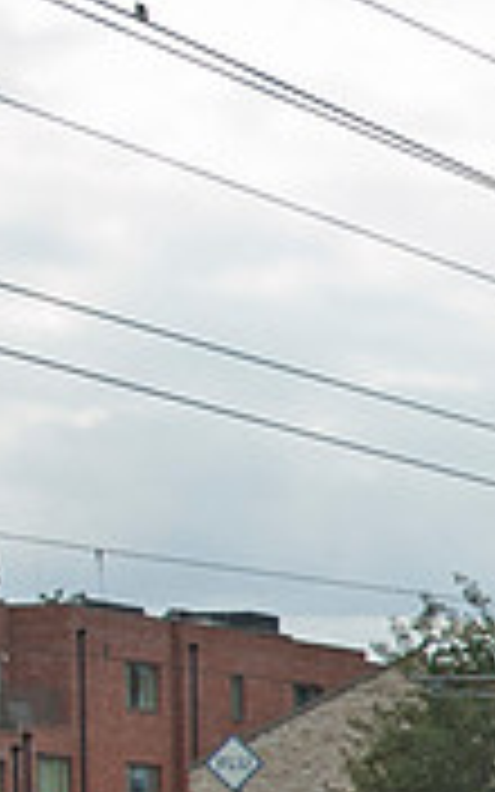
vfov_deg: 15.3
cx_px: 1296
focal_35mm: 136
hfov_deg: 8.6
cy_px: 677
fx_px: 2928
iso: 200
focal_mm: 27
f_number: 8
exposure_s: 1/250
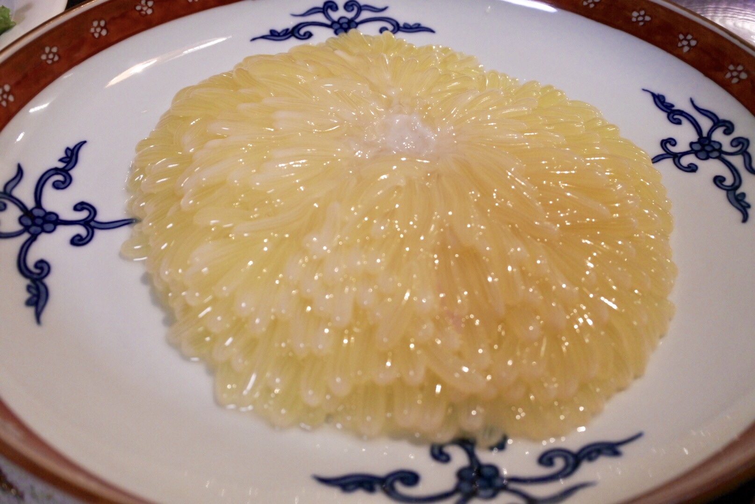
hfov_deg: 67.3
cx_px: 378
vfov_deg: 48.0
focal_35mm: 27
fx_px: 567
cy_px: 252
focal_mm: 10
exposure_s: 1/125
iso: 560
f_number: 3.5
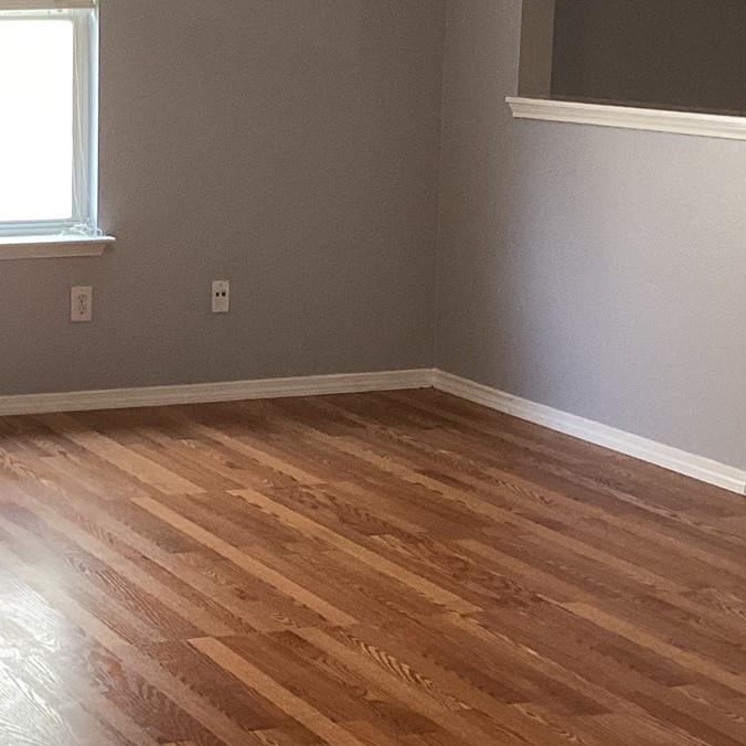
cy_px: 222
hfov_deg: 20.0
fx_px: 2024
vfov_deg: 20.8
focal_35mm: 83
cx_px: -52
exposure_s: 1/60
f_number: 2.4
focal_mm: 3.3
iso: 80
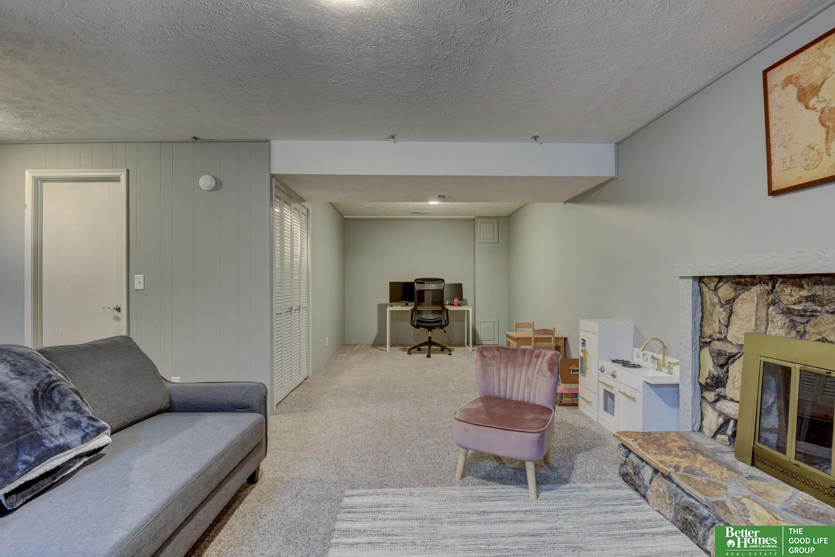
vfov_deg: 53.2
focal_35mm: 24
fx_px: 557
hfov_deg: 73.7
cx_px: 418
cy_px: 278
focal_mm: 24
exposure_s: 1/1.25
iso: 400
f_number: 8
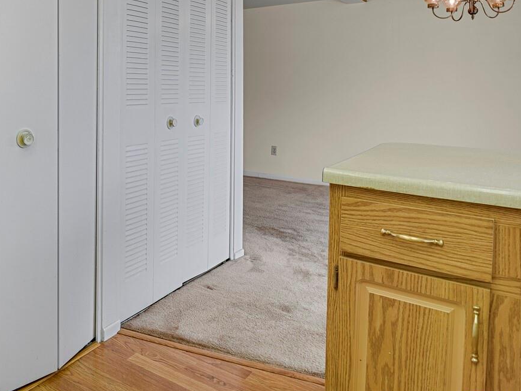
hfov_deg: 54.5
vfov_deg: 45.0
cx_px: 82
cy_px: 93
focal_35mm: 30
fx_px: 451
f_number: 8
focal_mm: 17
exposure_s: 1/20
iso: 1250
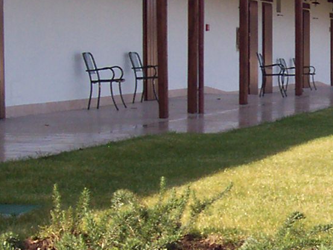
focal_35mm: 142
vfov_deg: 10.4
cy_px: 147
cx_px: 354
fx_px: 1366
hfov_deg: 13.6
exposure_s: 1/281
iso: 80
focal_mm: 5.6
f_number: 5.1
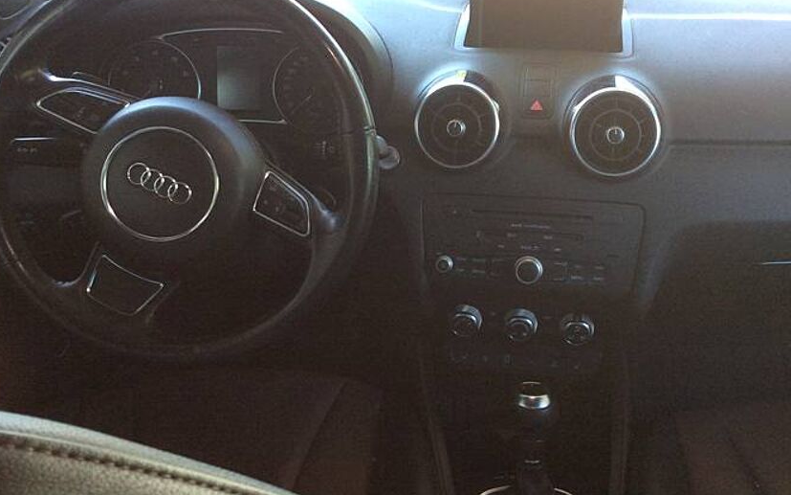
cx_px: 428
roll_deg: +5.1
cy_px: 225
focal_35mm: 41
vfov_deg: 31.2
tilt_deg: -26.5
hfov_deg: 48.2
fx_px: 884
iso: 50
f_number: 2.4
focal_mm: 3.3
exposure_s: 1/25
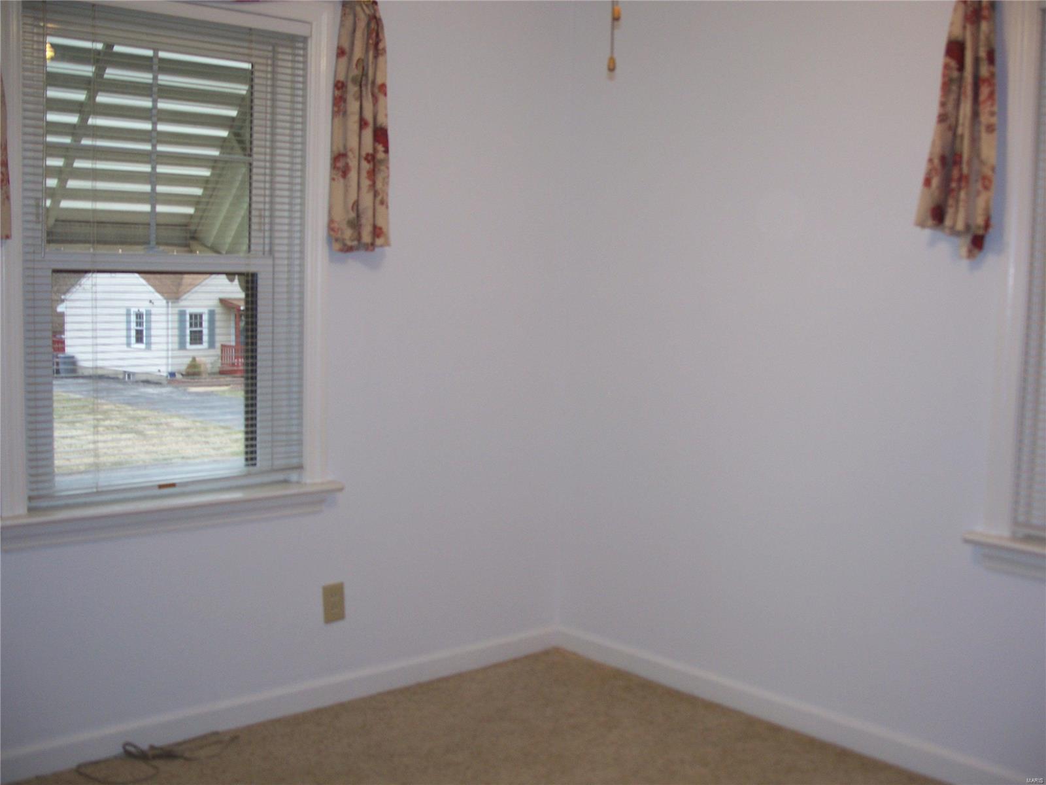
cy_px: 392
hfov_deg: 50.1
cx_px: 523
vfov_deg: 38.7
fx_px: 1118
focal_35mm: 37
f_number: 2.8
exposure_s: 1/60
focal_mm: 7.8
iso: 125
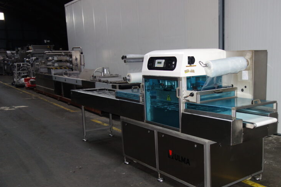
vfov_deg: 34.0
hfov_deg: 48.9
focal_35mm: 39
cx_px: 181
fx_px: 304
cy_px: 118
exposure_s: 1/30
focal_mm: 10.4
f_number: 1.8
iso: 250
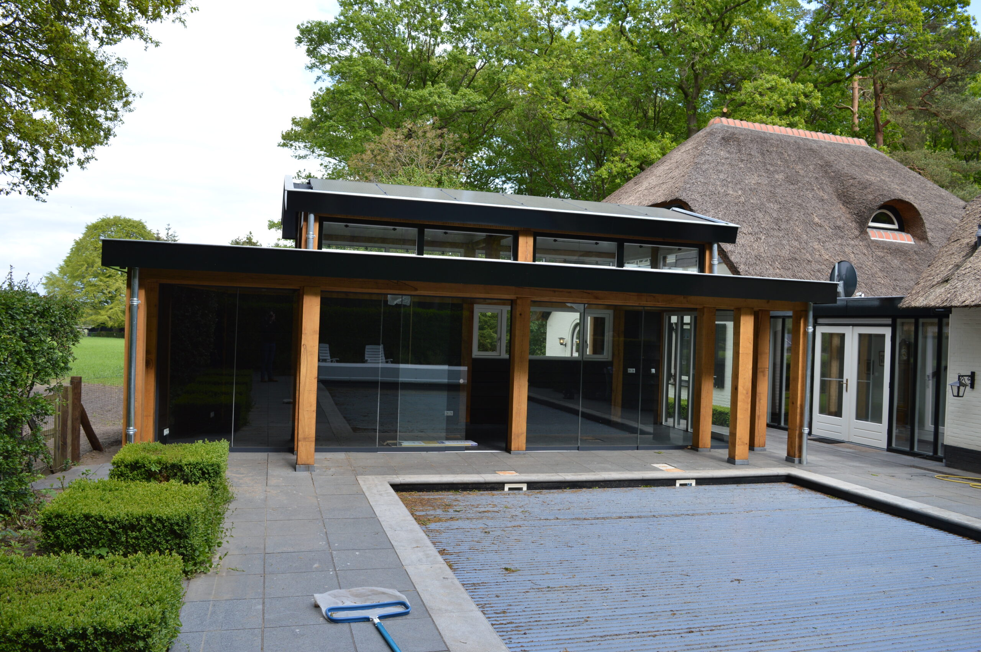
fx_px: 735
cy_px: 326
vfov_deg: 47.8
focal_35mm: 27
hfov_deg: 67.4
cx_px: 490
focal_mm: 18
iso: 100
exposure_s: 1/160
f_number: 6.3
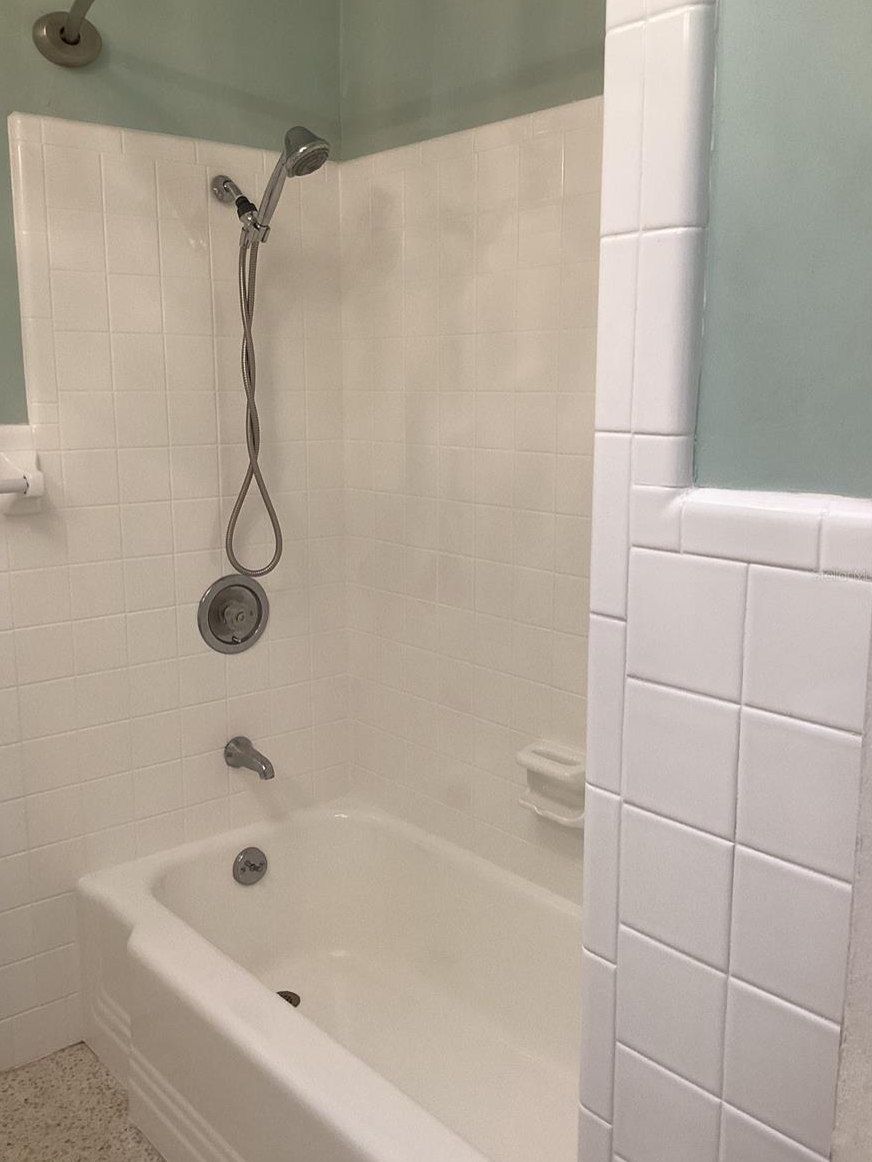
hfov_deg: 44.2
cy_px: 575
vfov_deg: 56.8
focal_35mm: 32
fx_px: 1075
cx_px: 433
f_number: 2.4
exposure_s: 1/60
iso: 80
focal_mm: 3.3
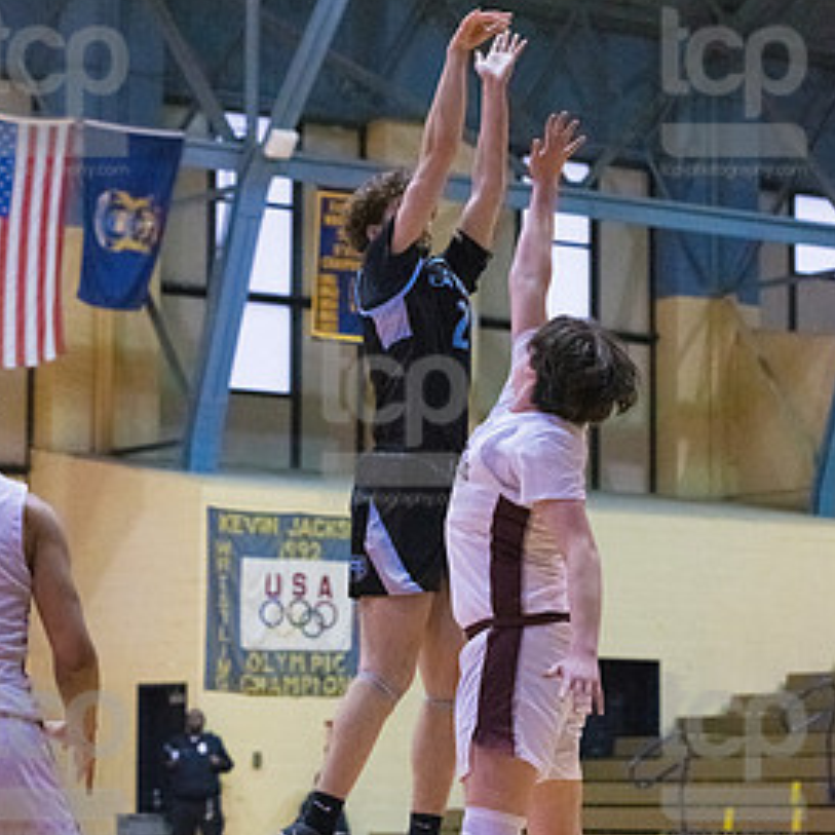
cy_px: 422
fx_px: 3548
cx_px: 394
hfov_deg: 13.4
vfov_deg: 13.4
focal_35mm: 130
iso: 10000
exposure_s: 1/800
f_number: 4.5
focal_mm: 92
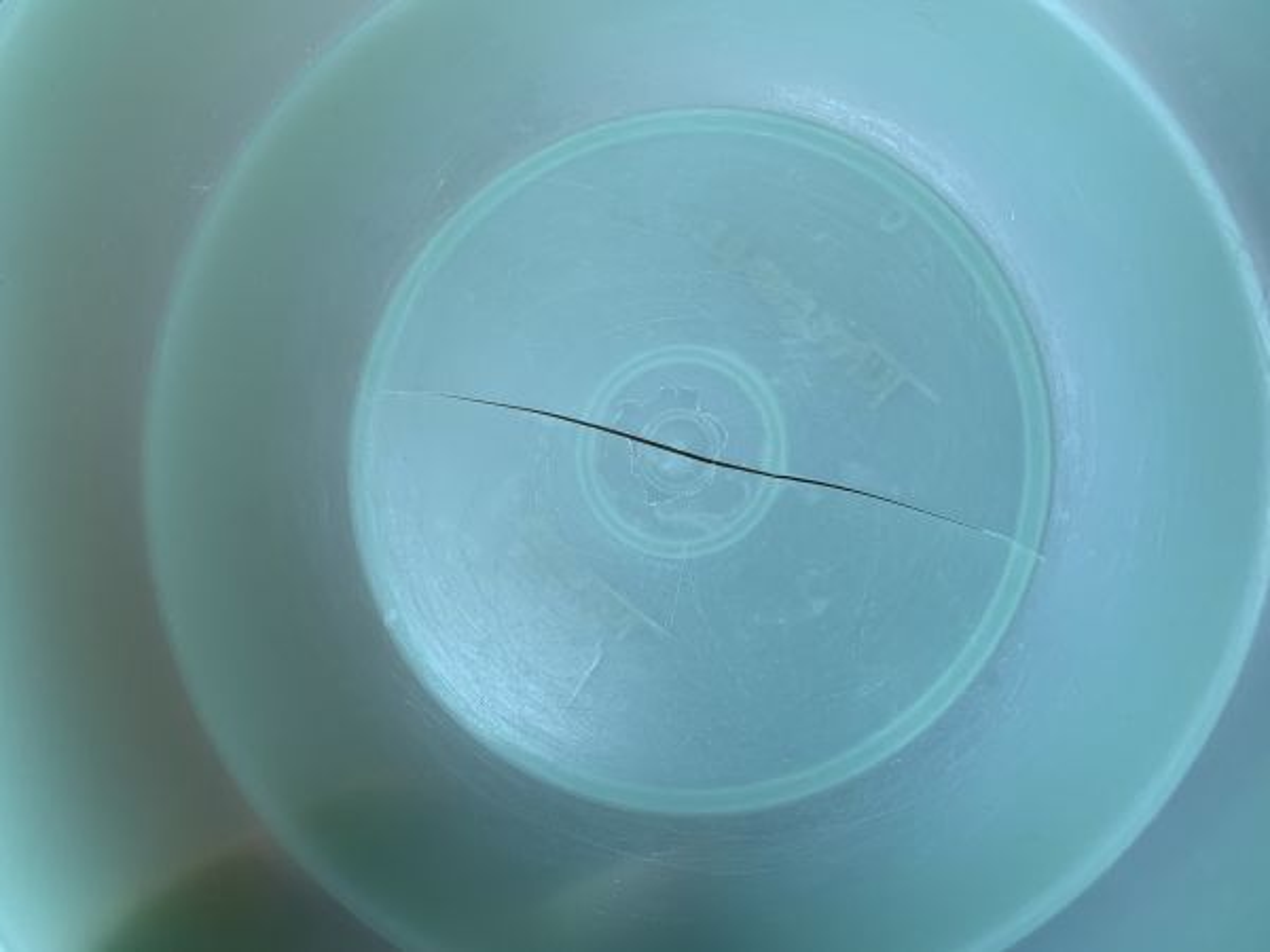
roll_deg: -14.6
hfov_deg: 67.3
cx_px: 635
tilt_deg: -43.4
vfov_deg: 53.1
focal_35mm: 26
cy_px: 476
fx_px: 954
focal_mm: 4.25
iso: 100
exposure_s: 1/111
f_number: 1.8
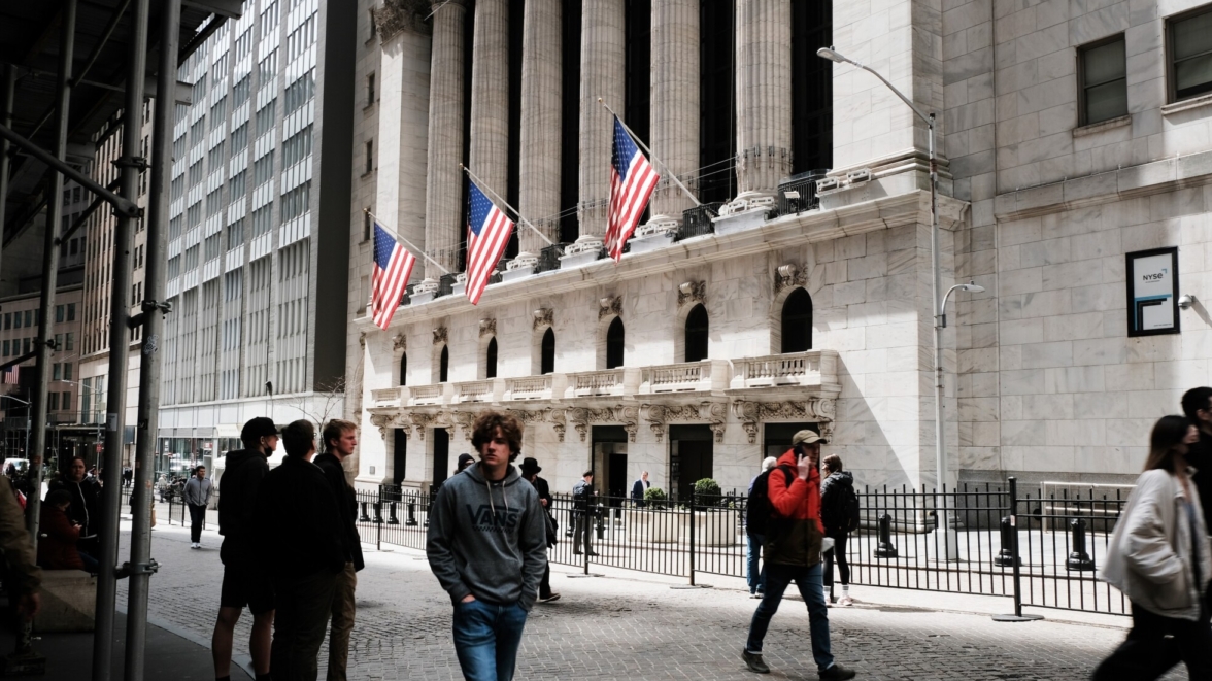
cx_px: 612
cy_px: 385
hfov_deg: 62.6
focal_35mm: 31
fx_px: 996
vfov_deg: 37.7
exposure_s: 1/50
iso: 160
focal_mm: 19.6
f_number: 14
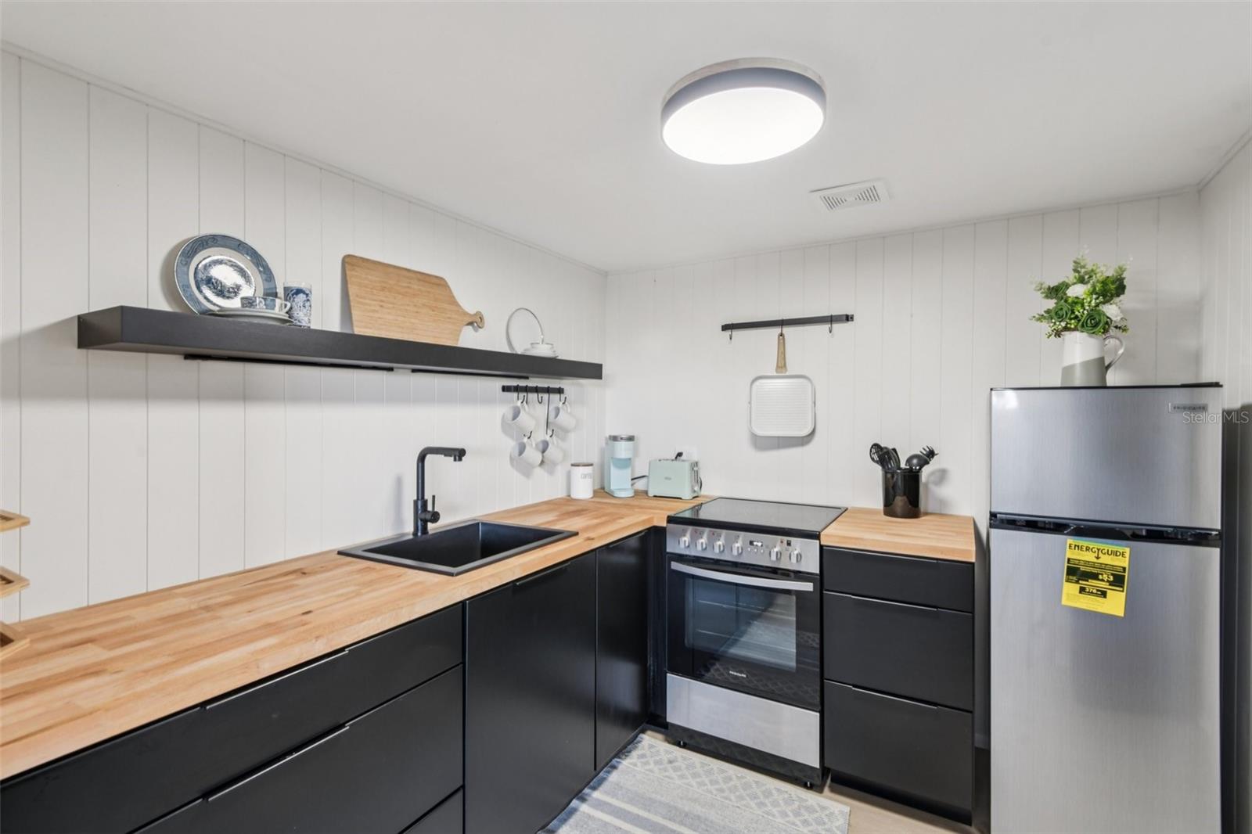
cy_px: 417
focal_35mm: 16
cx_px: 626
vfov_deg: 73.7
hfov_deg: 96.7
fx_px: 556
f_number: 8
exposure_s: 1/10
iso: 400
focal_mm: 16
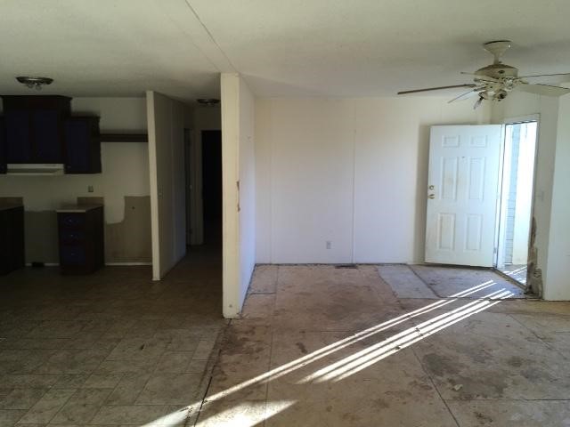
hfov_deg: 61.7
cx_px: 285
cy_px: 214
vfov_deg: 48.2
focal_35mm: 29
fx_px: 478
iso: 32
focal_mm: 4.15
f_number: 2.2
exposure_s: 1/120
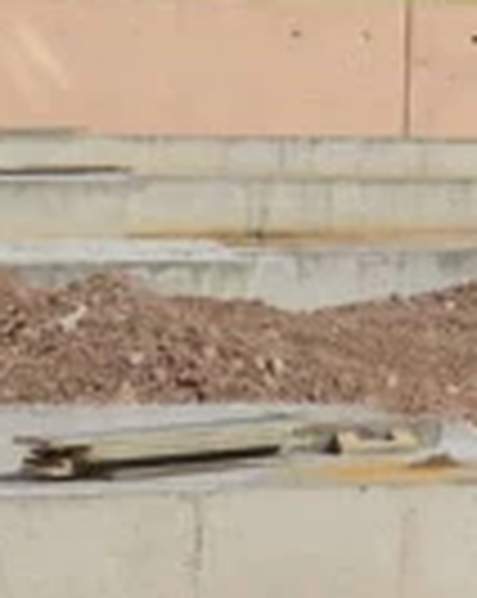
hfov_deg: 6.0
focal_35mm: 217
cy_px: -124
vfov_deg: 8.8
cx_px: 1868
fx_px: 3838
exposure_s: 1/320
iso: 100
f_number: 9
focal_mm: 20
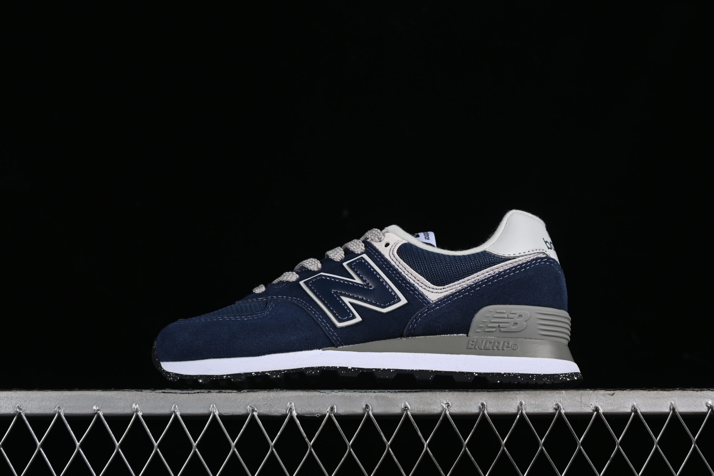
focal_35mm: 72
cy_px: 238
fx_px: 1428
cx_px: 357
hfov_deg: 28.1
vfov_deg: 18.9
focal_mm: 48
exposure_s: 1/160
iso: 125
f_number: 7.1
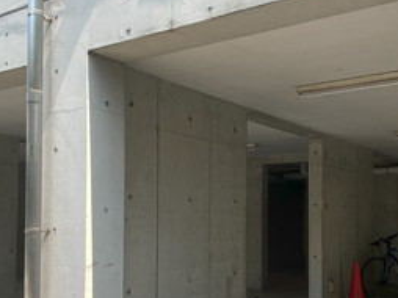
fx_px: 471
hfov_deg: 45.5
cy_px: 199
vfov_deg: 34.7
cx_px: 246
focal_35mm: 41
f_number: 2.4
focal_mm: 1.54
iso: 20
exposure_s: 1/180
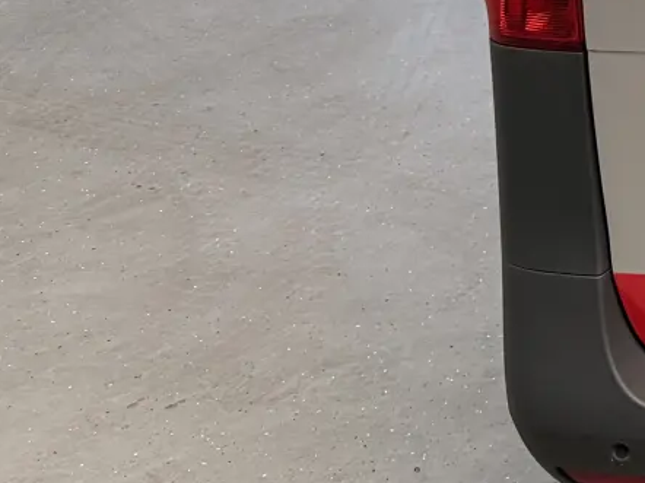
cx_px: 1306
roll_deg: +0.7
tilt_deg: -8.4
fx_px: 2104
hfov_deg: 14.4
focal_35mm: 113
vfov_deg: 12.3
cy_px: -304
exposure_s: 1/208
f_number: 1.6
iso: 50
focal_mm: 5.96
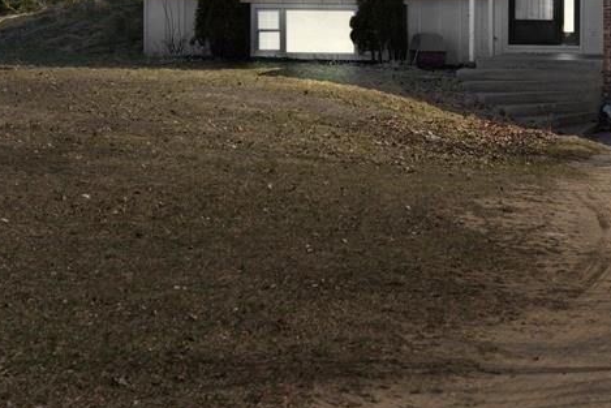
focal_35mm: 121
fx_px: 2056
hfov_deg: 16.6
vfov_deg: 11.2
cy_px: -27
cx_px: 589
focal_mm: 55.5
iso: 400
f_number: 5
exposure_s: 1/200
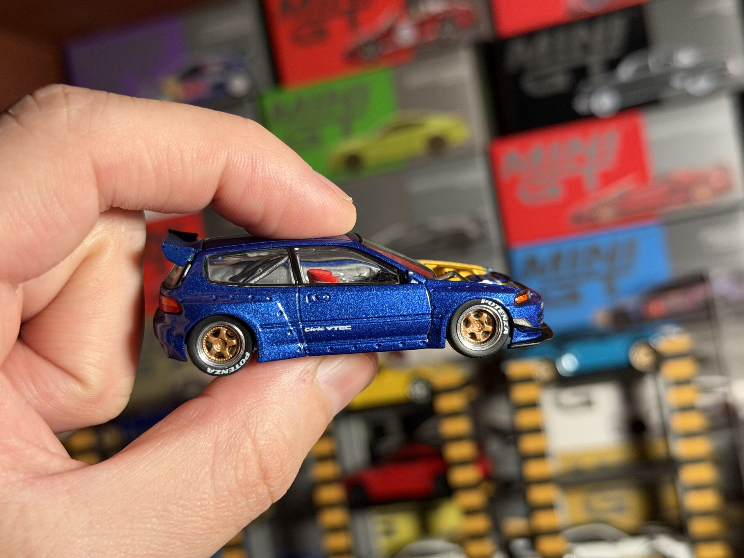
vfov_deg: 30.3
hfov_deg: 39.7
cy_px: 279
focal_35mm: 48
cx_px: 372
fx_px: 1032
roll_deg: +10.6
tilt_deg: +2.7
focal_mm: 6.76
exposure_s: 1/45
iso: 250
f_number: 1.78
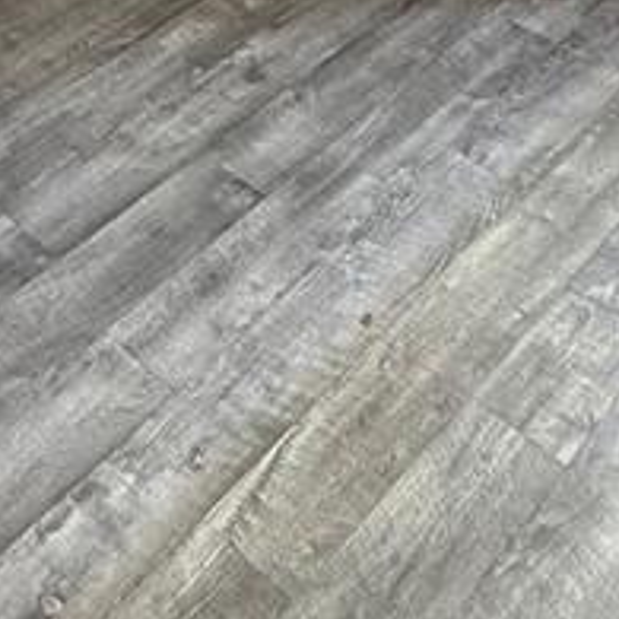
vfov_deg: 21.6
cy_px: -340
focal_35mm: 65
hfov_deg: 26.4
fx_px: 1315
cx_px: 397
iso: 250
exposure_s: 1/60
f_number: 2.2
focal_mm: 2.22
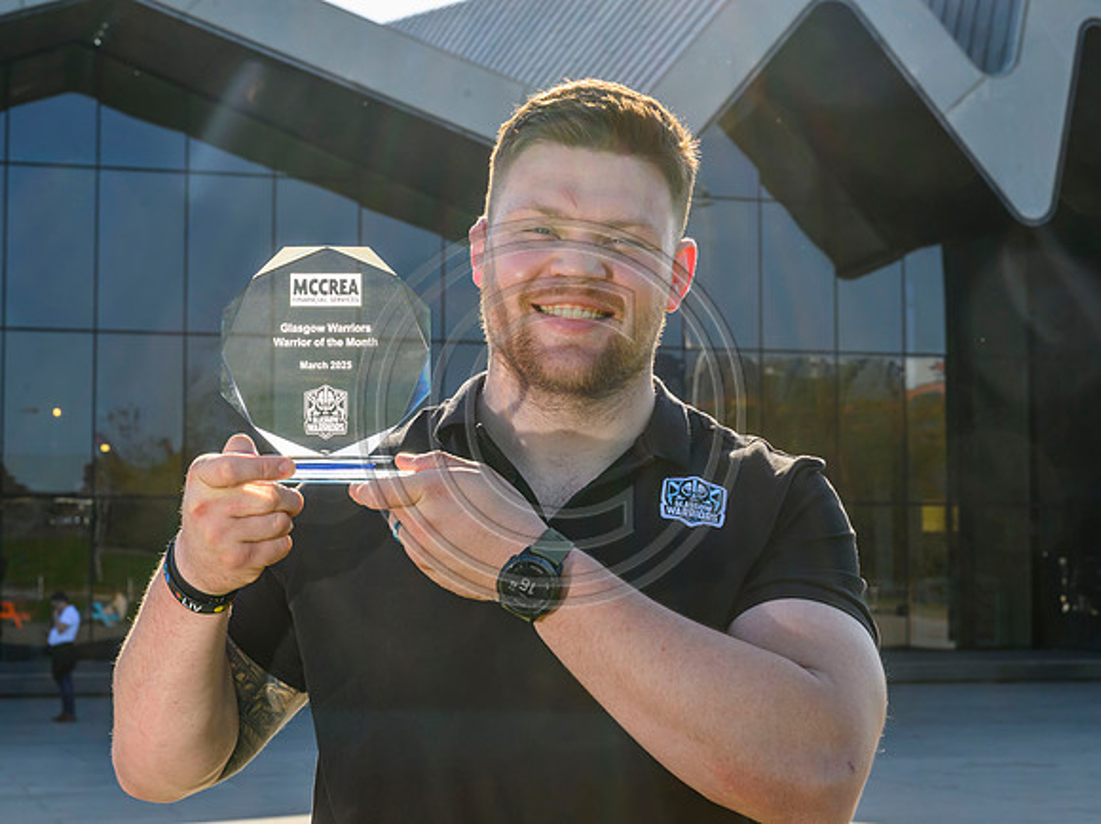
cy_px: 395
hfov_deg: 27.8
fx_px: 2223
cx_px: 565
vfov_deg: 21.0
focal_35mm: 70
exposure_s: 1/250
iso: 320
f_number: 11
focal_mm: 60
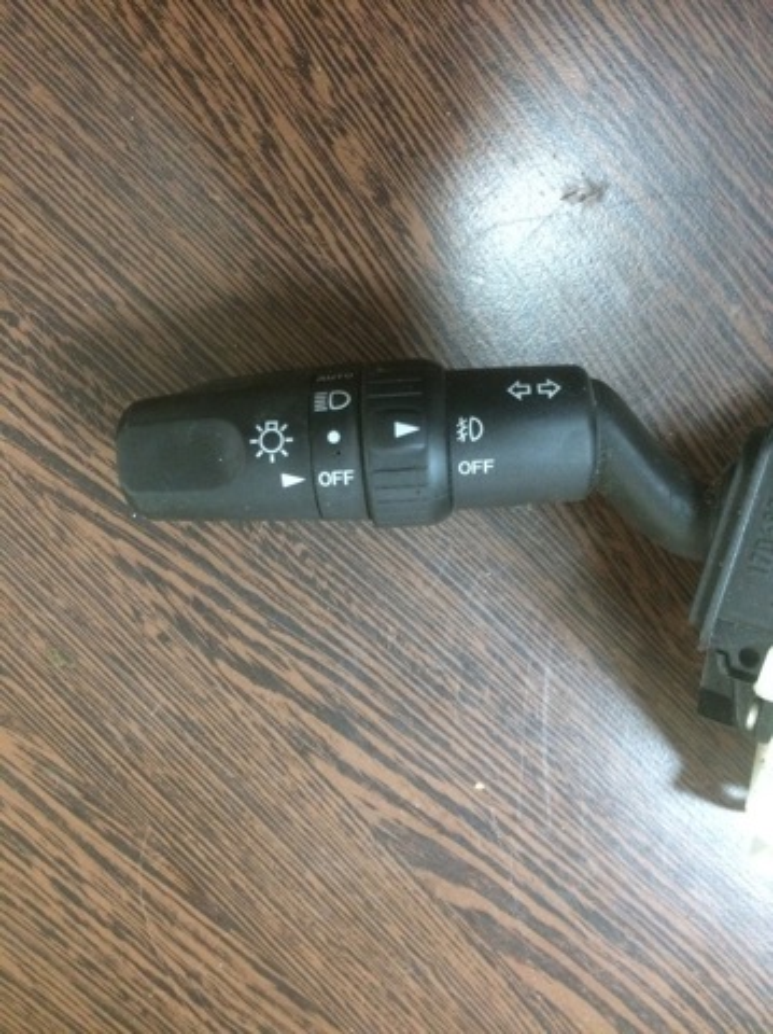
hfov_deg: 48.2
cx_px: 386
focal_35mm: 29
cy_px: 517
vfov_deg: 61.7
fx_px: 865
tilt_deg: -84.5
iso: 320
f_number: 2.2
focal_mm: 4.15
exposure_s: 1/17
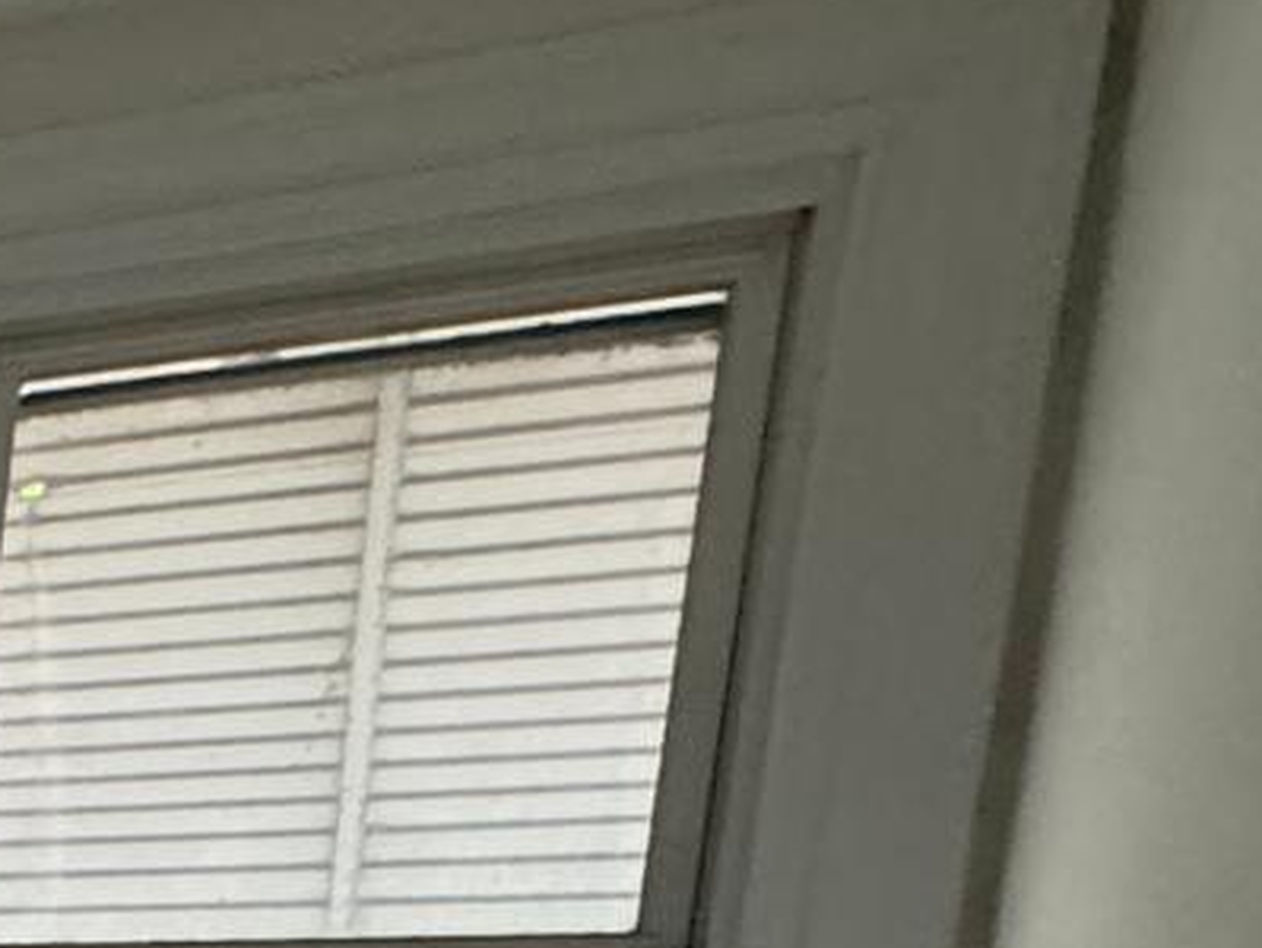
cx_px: -1871
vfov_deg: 18.1
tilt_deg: -9.7
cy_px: 1452
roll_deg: +0.3
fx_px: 2626
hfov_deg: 14.6
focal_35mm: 72
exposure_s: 1/60
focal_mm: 2.22
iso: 400
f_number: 2.2
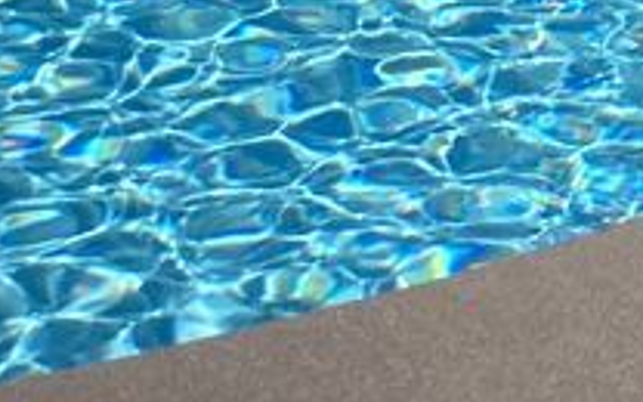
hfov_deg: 9.0
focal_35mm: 214
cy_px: -917
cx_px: 1468
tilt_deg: -9.0
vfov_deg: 5.6
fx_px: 3750
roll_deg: -1.0
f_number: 1.8
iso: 20
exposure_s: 1/2024
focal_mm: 3.99
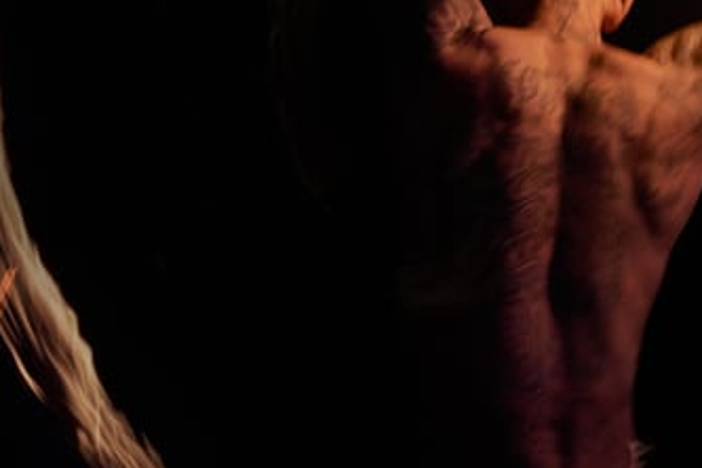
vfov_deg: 7.0
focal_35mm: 196
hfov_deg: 10.5
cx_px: 200
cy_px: -2
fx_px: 3822
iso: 1250
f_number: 3.5
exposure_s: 1/20
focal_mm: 85
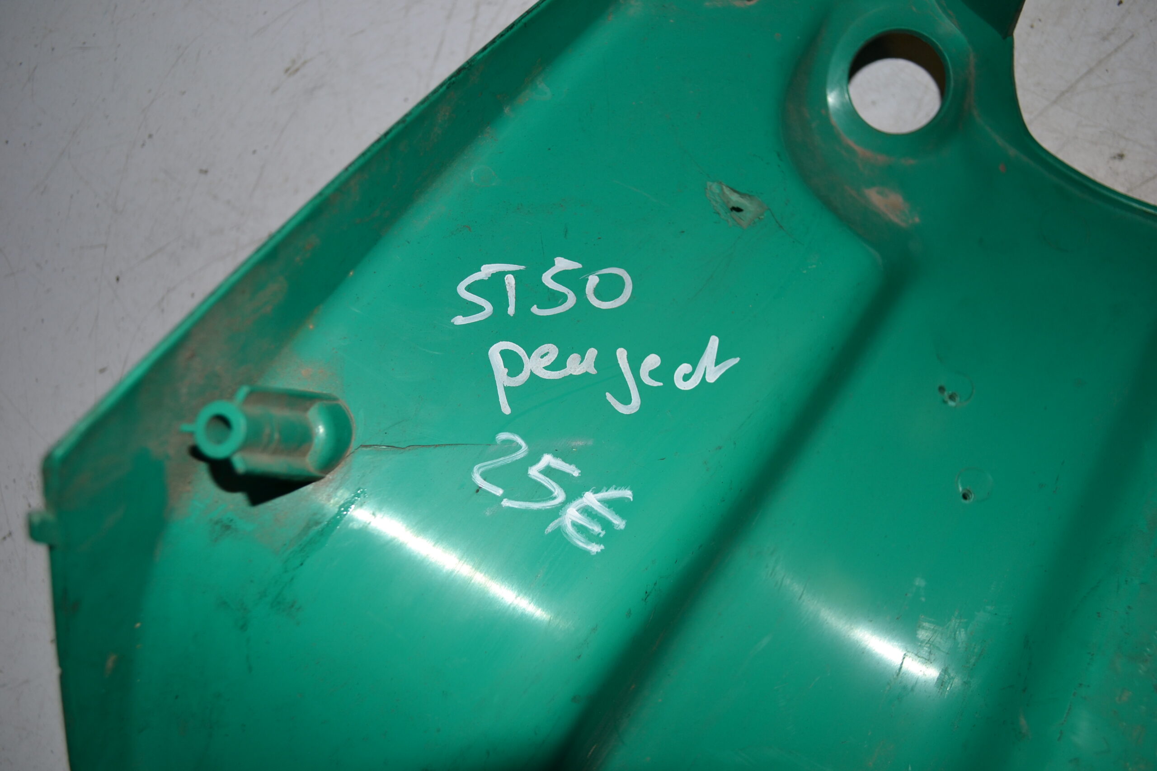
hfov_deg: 61.9
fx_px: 964
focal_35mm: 30
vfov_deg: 43.6
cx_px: 578
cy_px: 386
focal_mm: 20
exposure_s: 1/60
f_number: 3.8
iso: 200
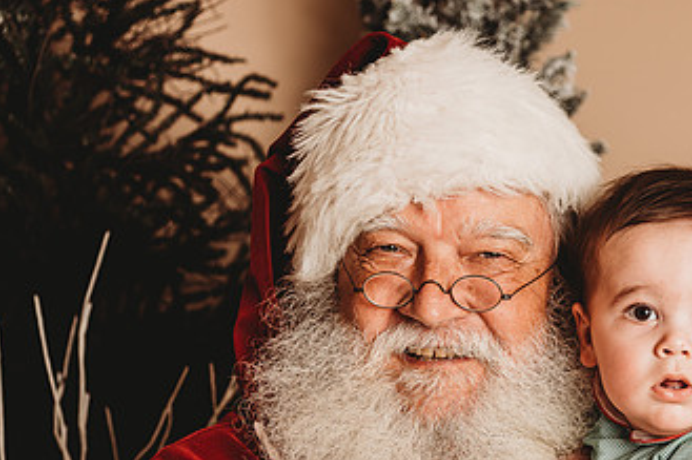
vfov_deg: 14.0
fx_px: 1864
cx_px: 517
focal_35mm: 97
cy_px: 383
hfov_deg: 20.9
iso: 100
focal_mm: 55
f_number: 4
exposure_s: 1/160
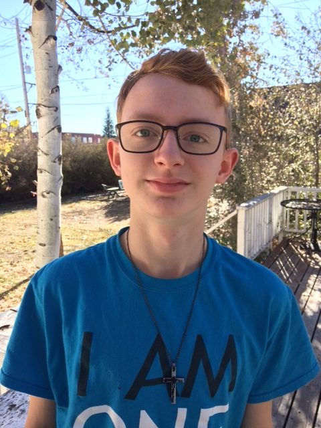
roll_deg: +1.8
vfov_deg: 61.7
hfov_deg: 48.2
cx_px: 160
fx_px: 359
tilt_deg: -11.2
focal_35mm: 29
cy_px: 214
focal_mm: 4.15
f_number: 2.2
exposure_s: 1/427
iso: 32
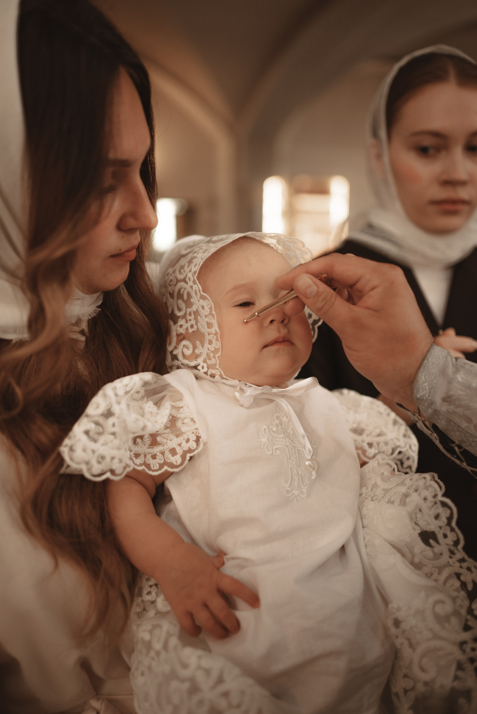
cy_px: 357
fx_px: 695
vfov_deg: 54.4
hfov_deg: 37.9
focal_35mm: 35
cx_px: 238
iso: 500
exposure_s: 1/320
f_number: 1.8
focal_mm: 35
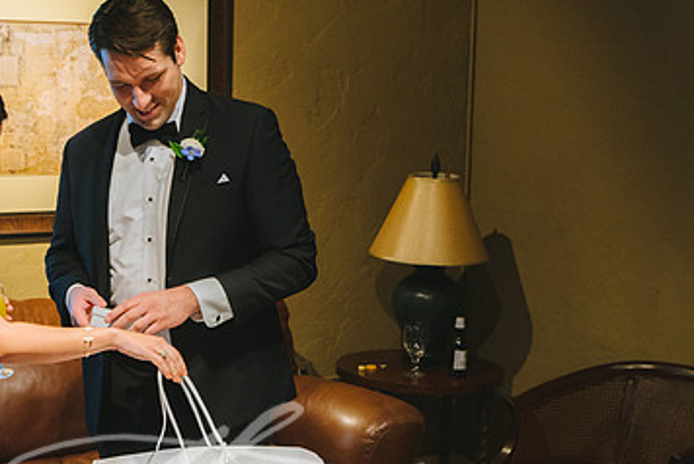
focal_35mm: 57
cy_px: 291
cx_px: 191
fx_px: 1100
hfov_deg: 34.4
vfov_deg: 23.8
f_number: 4
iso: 1600
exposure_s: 1/125
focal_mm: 35
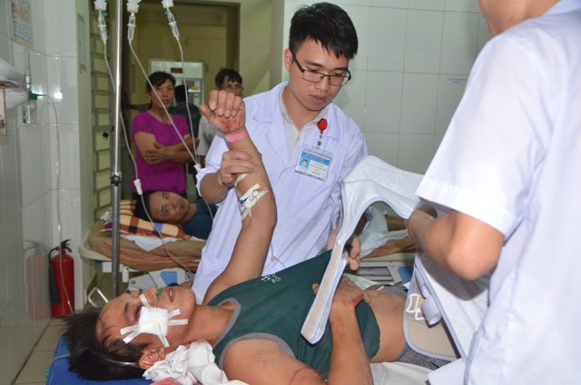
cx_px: 290
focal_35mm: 39
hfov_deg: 49.6
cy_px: 192
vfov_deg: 34.1
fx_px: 628
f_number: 5
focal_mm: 26
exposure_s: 1/60
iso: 1000
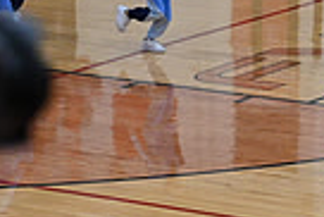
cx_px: 686
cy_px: 63
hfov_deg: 6.7
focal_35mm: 298
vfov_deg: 4.6
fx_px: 2685
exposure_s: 1/400
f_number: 4
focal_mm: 70
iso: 4000
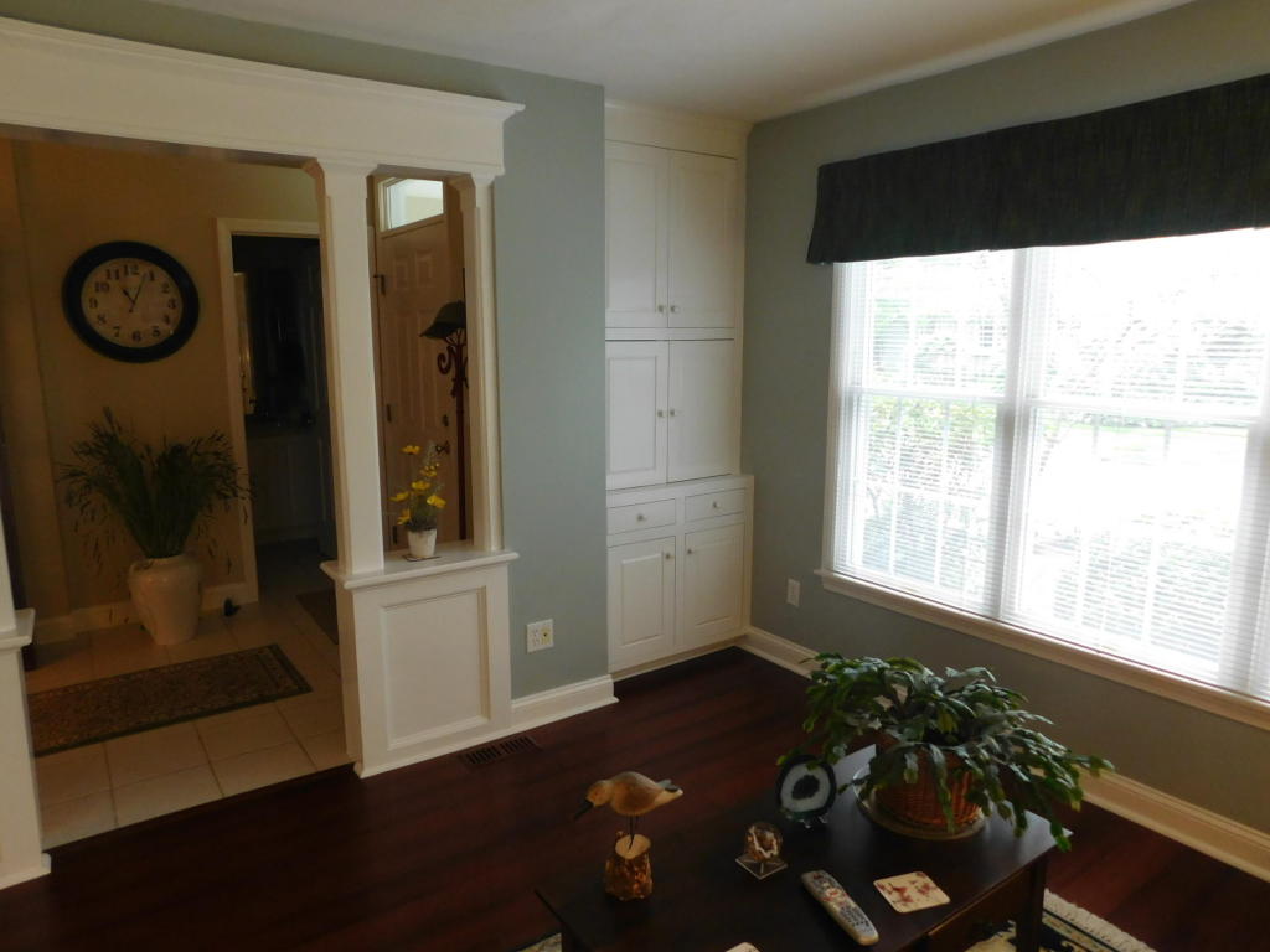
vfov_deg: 58.9
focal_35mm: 23
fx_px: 844
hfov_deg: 73.9
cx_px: 635
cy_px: 476
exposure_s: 1/30
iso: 280
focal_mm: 4
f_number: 3
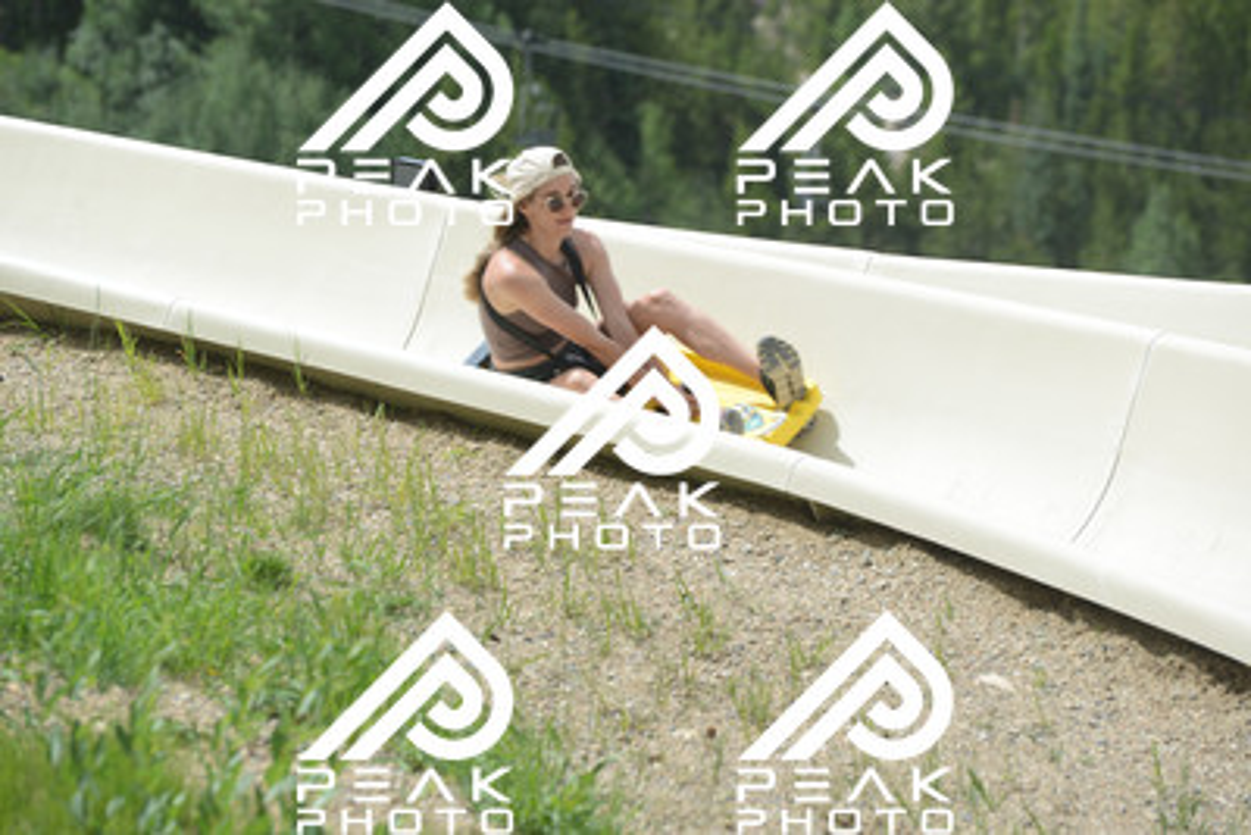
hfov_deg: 10.5
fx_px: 6778
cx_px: 626
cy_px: 418
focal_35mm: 195
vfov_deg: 7.0
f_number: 6.3
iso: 250
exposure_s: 1/640
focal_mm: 195
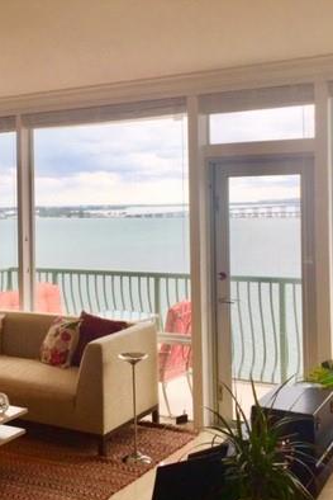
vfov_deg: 40.3
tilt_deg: +0.7
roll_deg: +0.0
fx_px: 679
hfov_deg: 26.9
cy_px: 221
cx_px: 60
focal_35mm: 49
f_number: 2.2
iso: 32
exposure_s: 1/732
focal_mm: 4.15
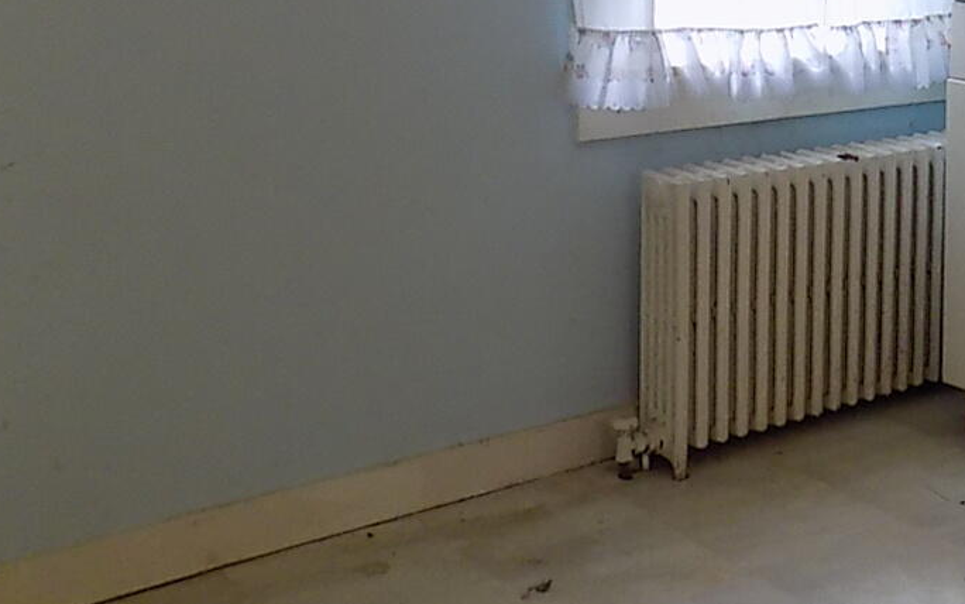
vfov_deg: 21.9
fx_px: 1500
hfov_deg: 32.1
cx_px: 1020
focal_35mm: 57
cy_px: -7
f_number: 3.1
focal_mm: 4
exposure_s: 1/30
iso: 250
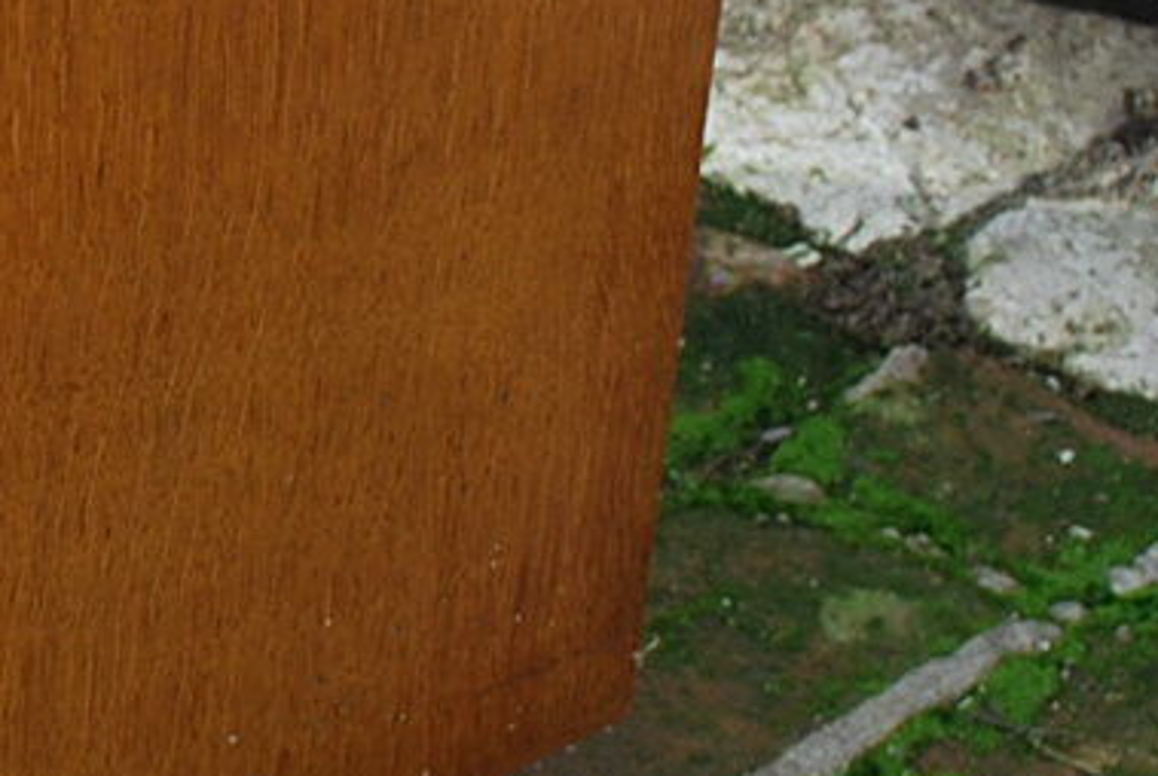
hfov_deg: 10.6
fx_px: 5928
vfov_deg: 7.5
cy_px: 40
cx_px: -758
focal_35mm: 184
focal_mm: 24
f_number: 5.6
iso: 160
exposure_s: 1/125
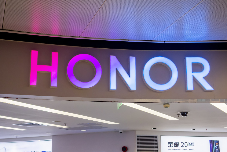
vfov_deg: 21.9
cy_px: 76
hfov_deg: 32.4
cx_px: 116
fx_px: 391
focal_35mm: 62
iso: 200
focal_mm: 21.53
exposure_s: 1/250
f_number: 4.5
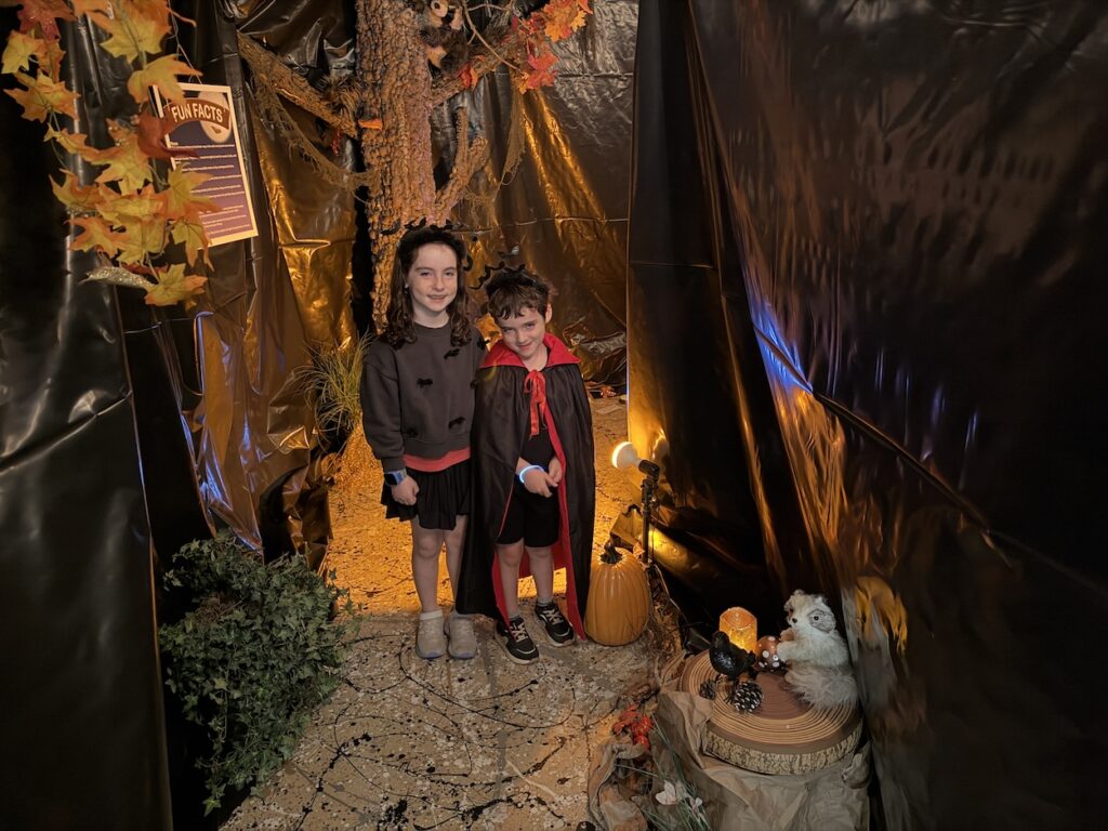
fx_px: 768
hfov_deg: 71.6
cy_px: 416
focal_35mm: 24
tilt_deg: -19.8
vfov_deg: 56.8
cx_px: 554
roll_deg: +1.3
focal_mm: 6.93
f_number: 1.48
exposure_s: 1/20
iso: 1600
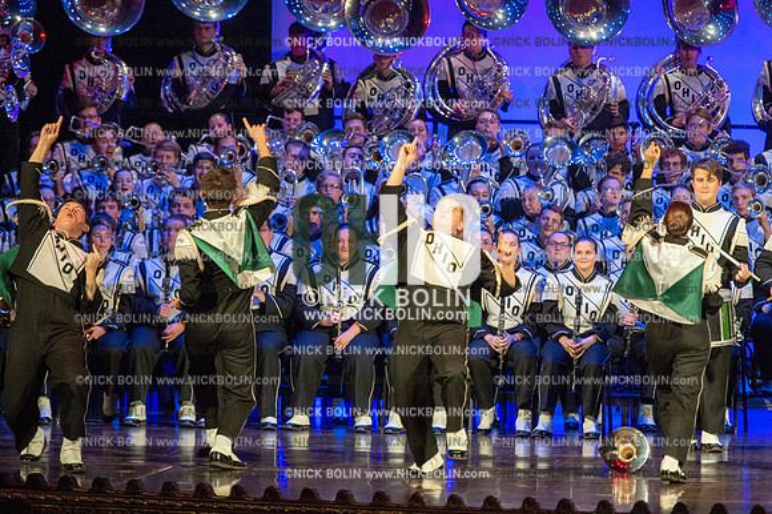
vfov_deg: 5.7
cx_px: 386
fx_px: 5144
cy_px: 257
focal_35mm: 240
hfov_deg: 8.6
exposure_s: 1/320
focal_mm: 240
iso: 8000
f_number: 5.6
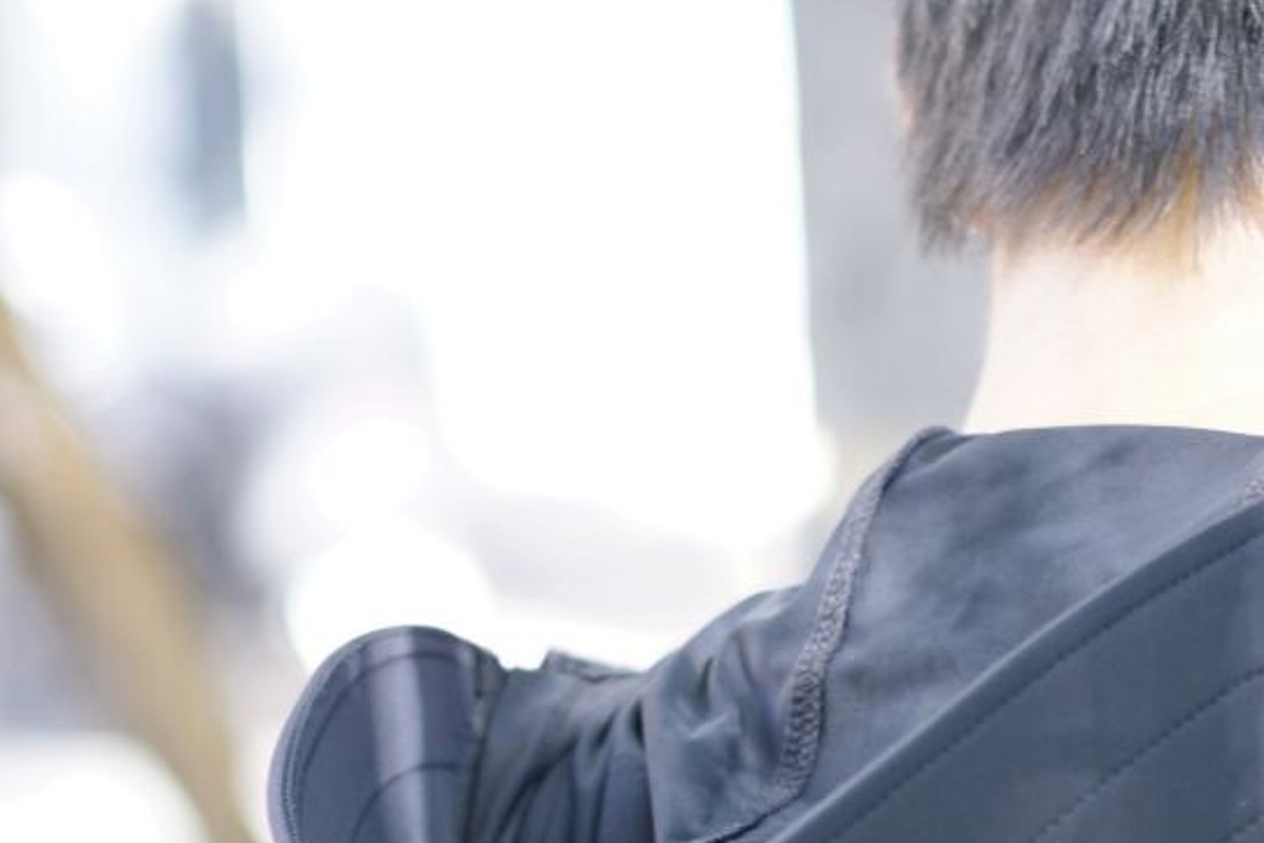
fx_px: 5336
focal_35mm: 152
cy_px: 1162
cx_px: 1148
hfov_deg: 13.4
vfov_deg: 8.9
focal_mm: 55
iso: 100
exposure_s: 1/60
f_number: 2
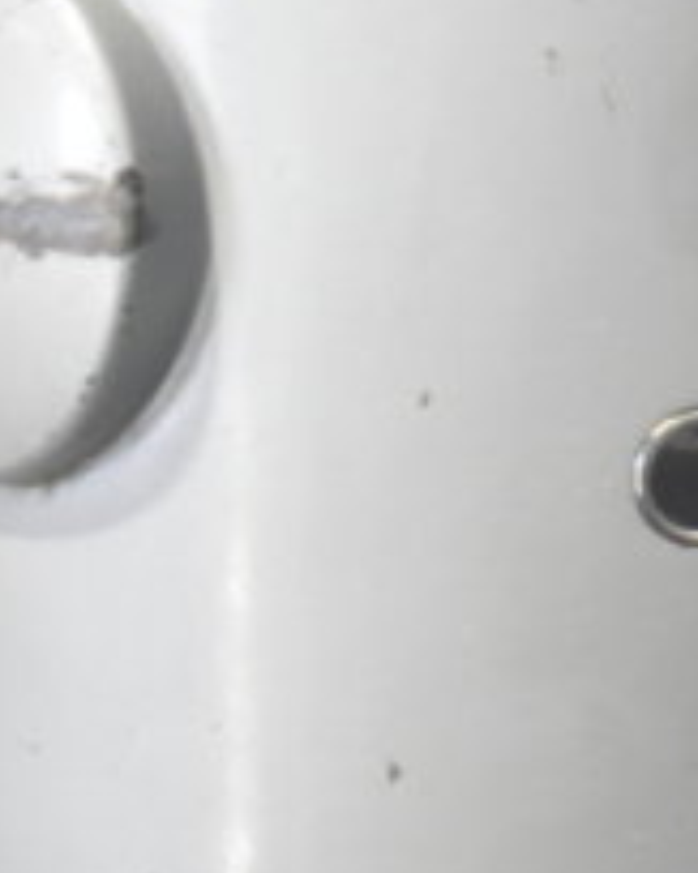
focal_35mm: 160
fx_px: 4135
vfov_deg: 11.9
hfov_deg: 9.2
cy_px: 24
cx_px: 1220
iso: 1100
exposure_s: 1/60
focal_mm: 38
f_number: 4.8
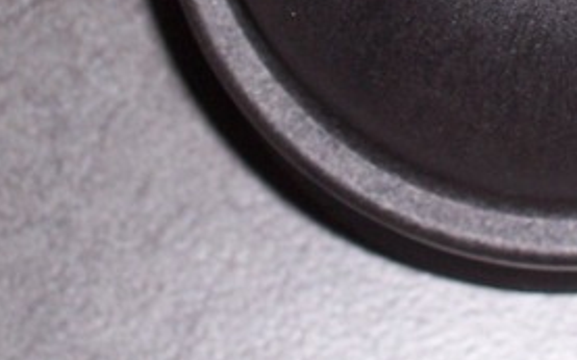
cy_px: -185
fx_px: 3176
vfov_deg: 6.4
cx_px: 583
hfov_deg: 10.3
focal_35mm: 202
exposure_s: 1/90
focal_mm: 10.8
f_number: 4
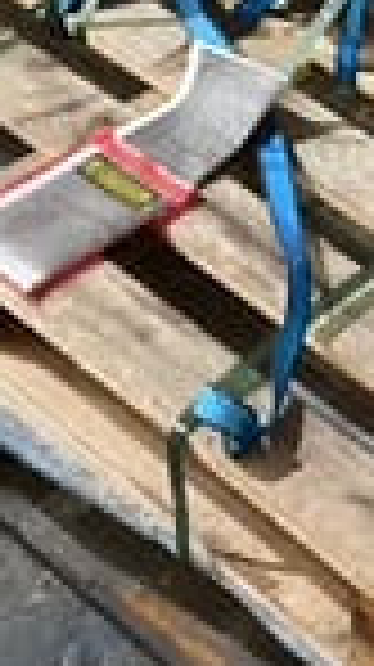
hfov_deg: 11.1
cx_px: 437
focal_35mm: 107
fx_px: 1891
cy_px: 61
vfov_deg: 19.6
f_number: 1.8
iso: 320
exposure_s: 1/25
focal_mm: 3
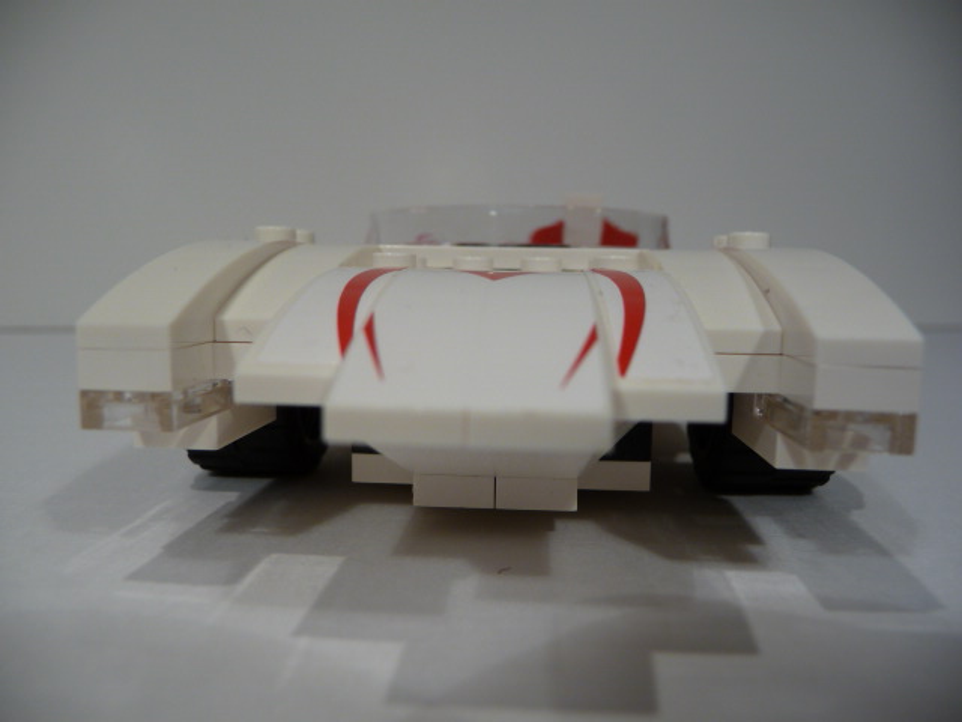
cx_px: 481
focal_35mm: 28
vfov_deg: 49.7
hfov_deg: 63.4
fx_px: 778
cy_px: 361
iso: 100
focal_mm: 4.7
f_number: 3.3
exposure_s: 1/40
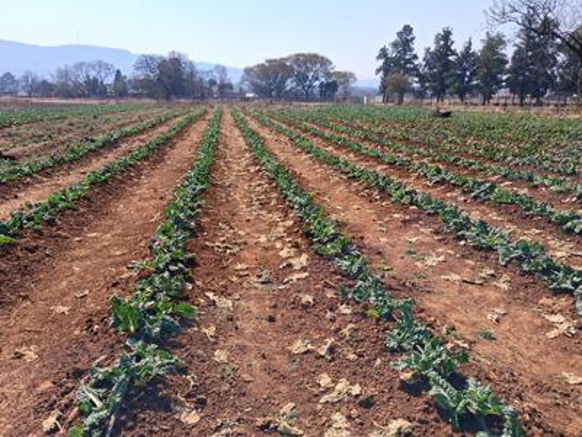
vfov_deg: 51.4
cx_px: 291
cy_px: 218
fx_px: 454
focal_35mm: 27
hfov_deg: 65.3
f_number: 1.8
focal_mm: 4
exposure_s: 1/633
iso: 20
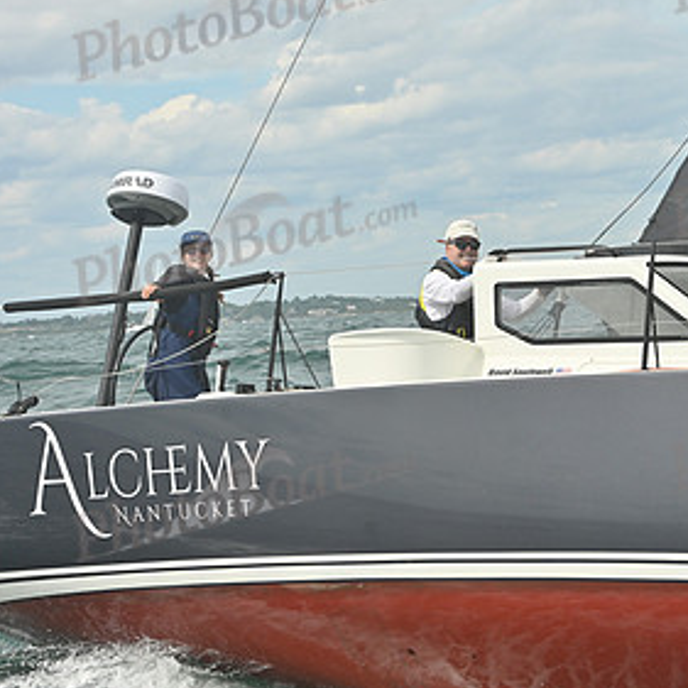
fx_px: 2766
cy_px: 337
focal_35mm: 123
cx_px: 546
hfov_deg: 14.1
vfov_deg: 14.2
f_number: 10
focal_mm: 70
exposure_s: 1/1250
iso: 320
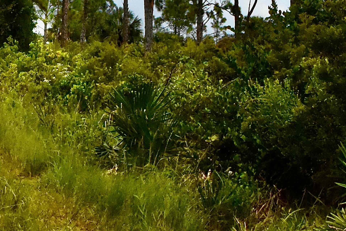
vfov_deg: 9.0
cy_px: -67
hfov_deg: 13.4
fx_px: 1442
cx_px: -37
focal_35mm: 150
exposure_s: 1/1000
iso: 6400
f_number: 16
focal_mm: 32
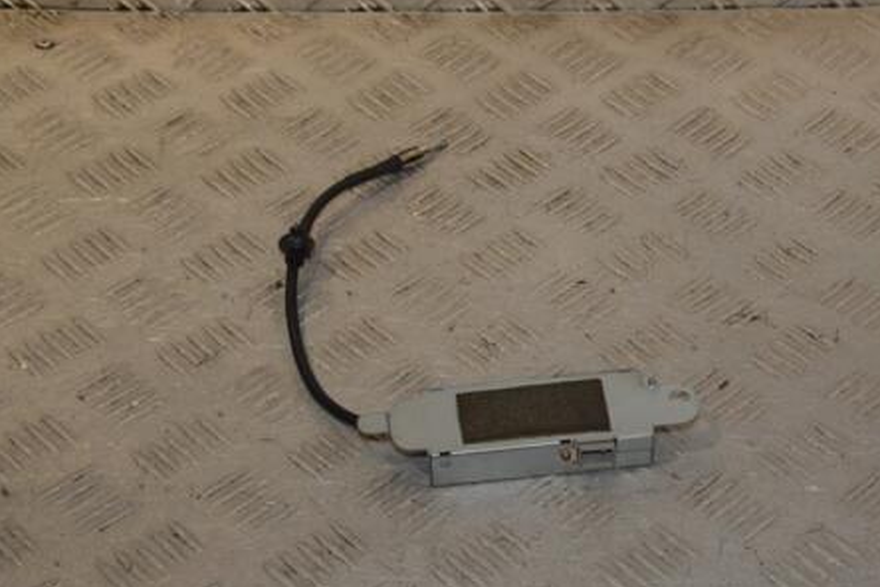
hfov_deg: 25.0
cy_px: 391
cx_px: 543
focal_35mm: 81
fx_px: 1980
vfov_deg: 16.8
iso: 800
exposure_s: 1/200
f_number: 10
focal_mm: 40
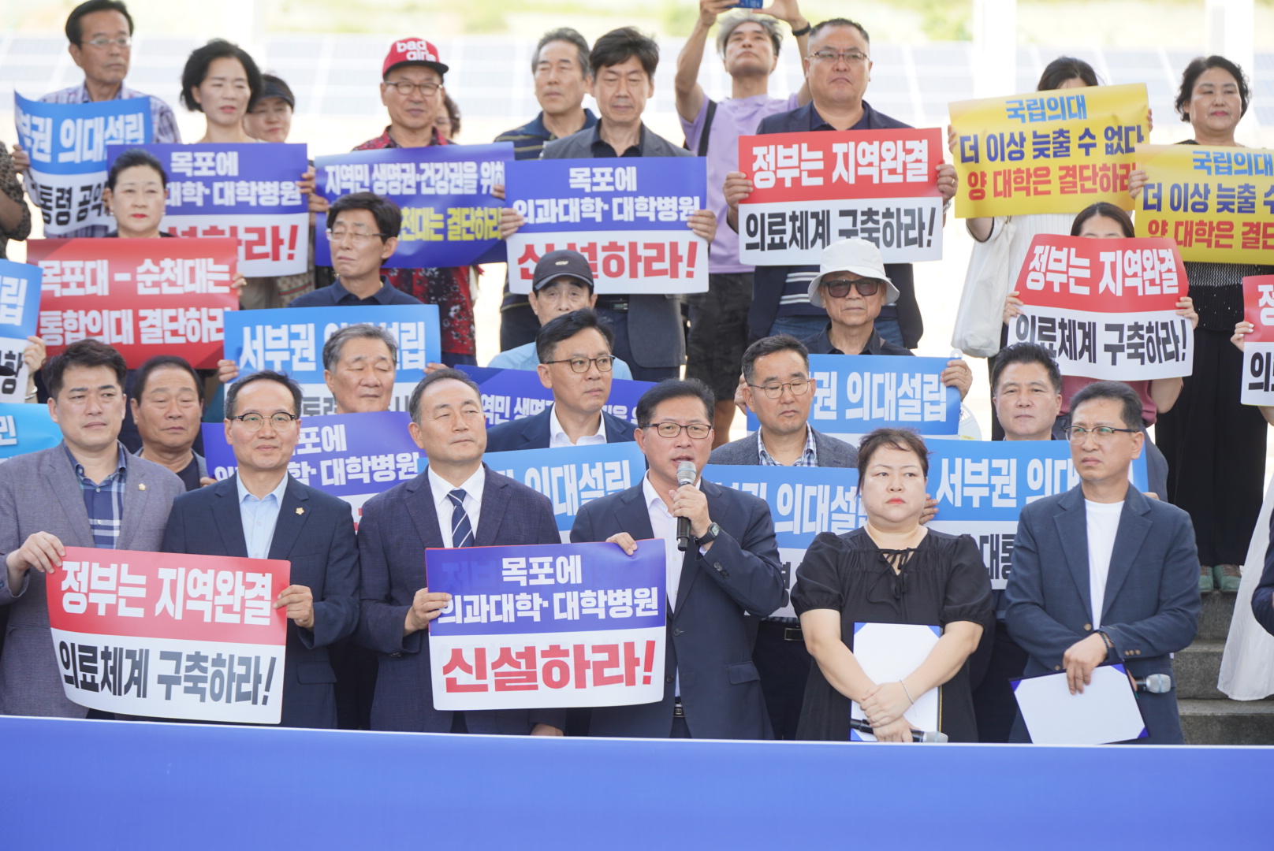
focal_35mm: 131
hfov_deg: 15.6
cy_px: 426
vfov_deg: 10.5
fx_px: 4639
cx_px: 637
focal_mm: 131
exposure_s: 1/250
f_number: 4
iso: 160
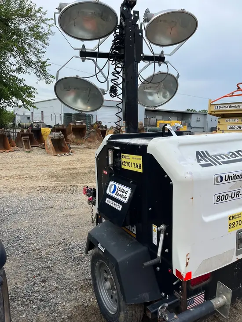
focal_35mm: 26
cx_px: 121
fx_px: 242
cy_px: 161
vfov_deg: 67.3
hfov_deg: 53.1
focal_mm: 5.1
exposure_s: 1/1748
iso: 50
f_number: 1.6
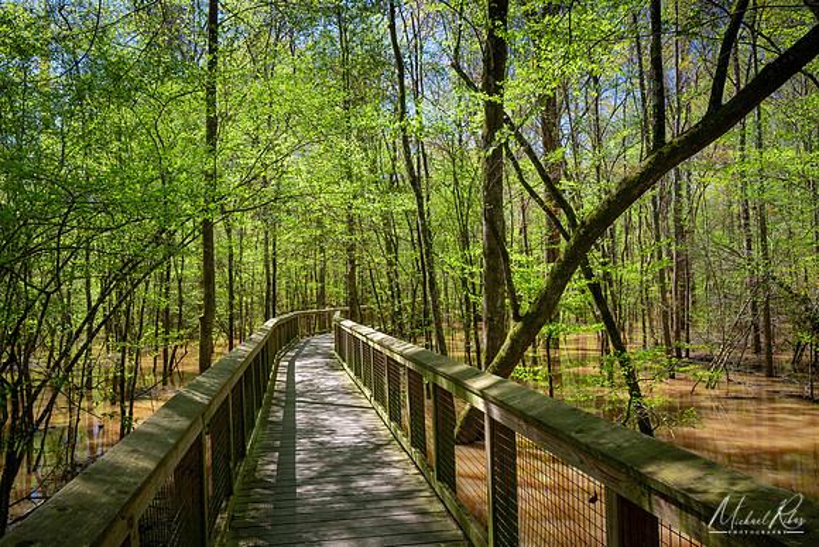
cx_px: 410
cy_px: 274
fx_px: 683
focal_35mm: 30
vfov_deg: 43.6
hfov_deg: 61.9
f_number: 10
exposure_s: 1/20
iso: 100
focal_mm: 20
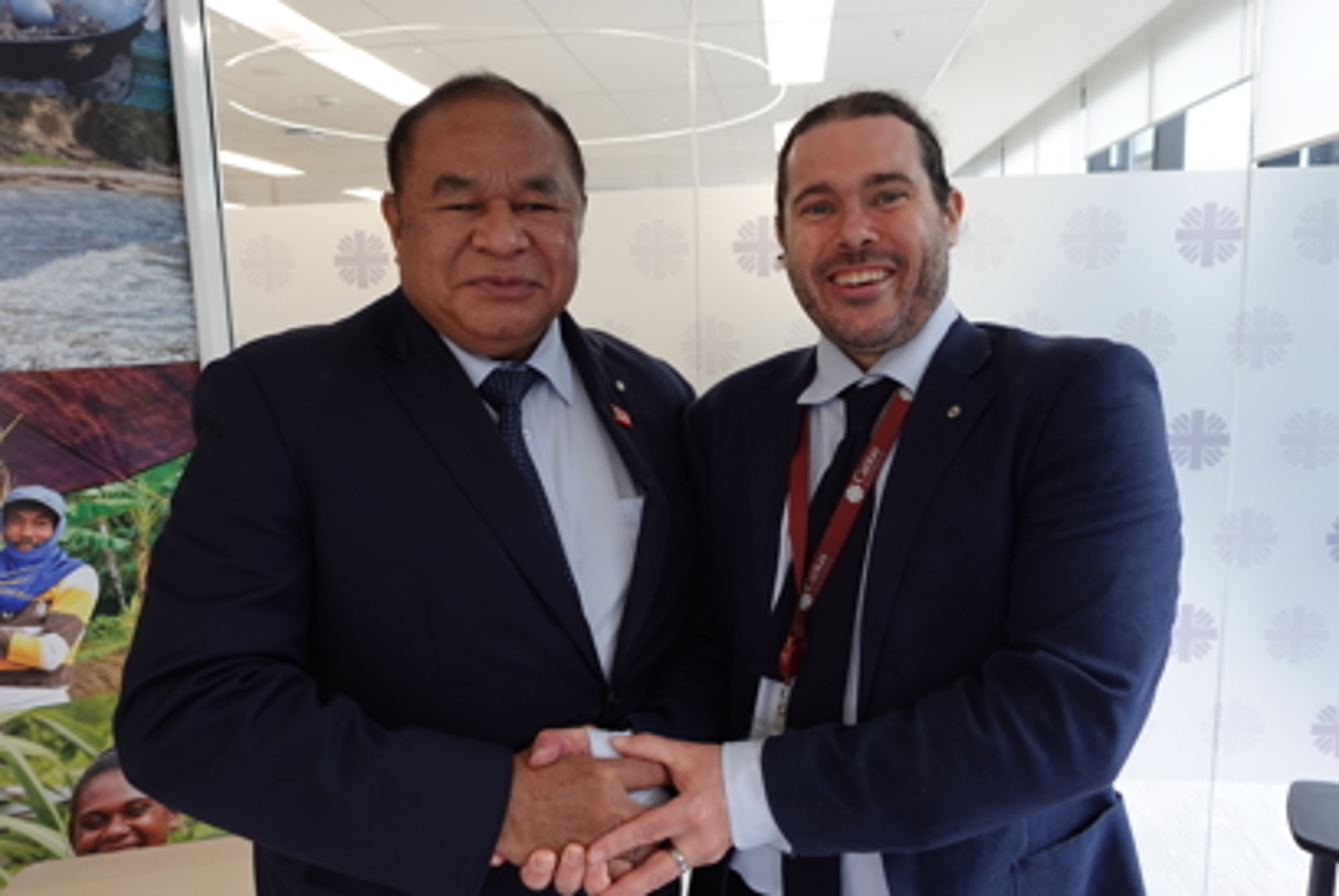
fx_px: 931
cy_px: 448
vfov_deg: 51.4
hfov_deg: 71.5
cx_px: 670
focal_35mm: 25
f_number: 2.8
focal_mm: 10.1
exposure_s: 1/50
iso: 160
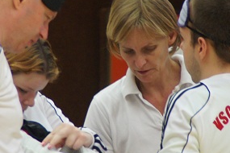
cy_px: 74
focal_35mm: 842
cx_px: 116
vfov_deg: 1.6
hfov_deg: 2.4
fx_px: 5379
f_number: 6.3
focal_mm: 200
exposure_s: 1/30
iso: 1600
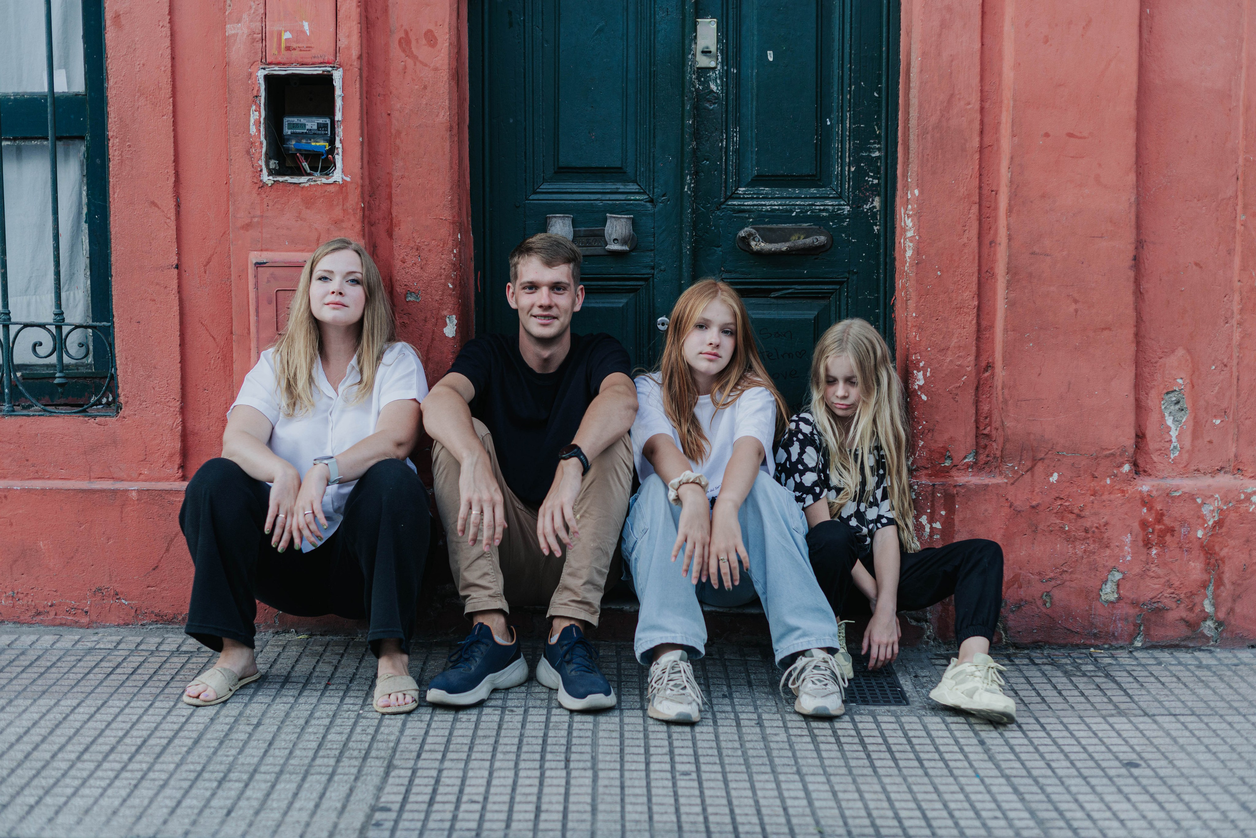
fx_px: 1745
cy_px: 419
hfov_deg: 39.6
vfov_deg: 27.0
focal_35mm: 50
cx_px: 628
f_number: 2
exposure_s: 1/160
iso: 160
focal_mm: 50
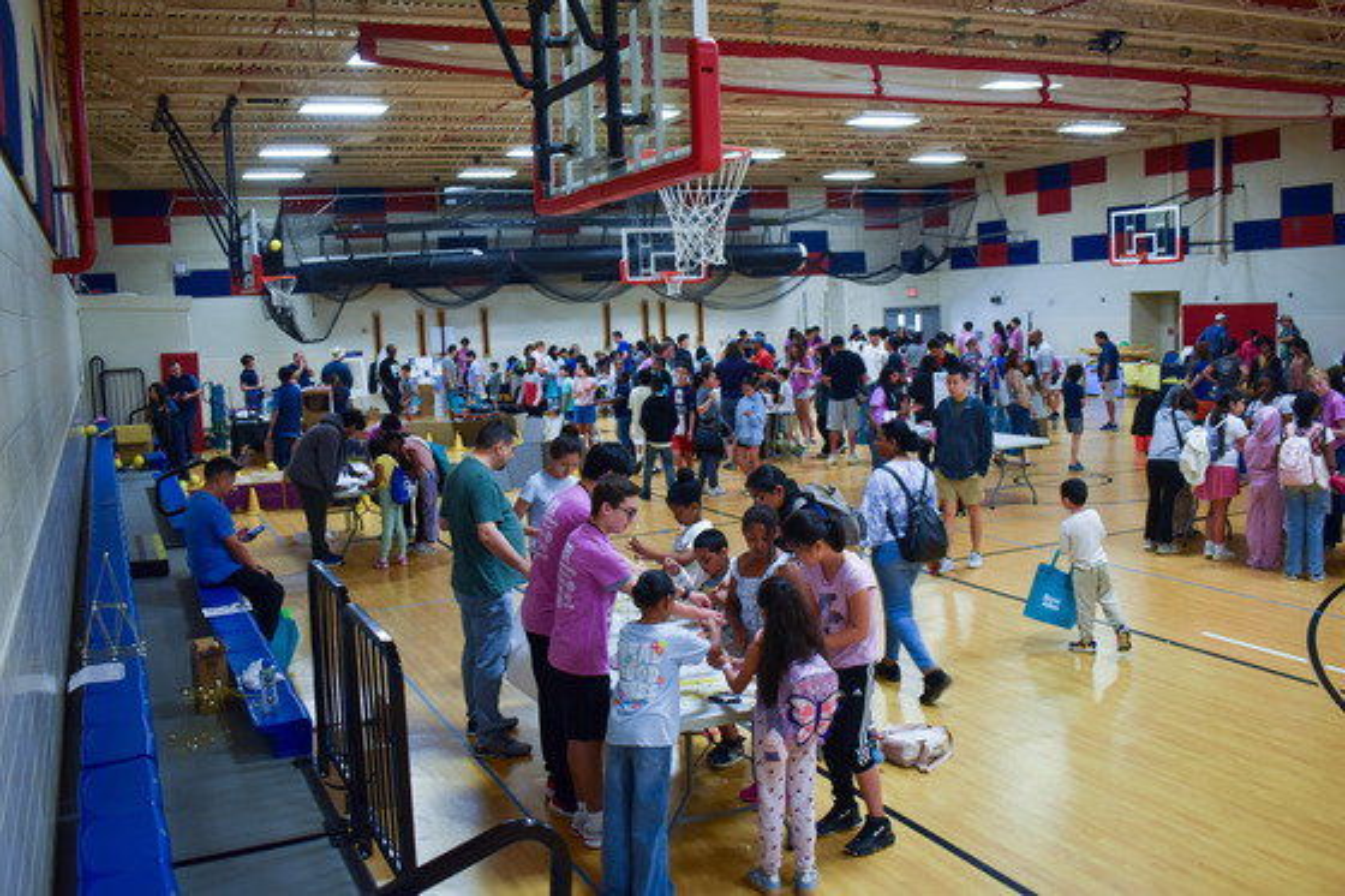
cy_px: 448
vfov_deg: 39.9
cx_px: 672
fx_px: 1232
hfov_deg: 57.2
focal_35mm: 33
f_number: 4
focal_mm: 22
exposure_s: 1/60
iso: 560
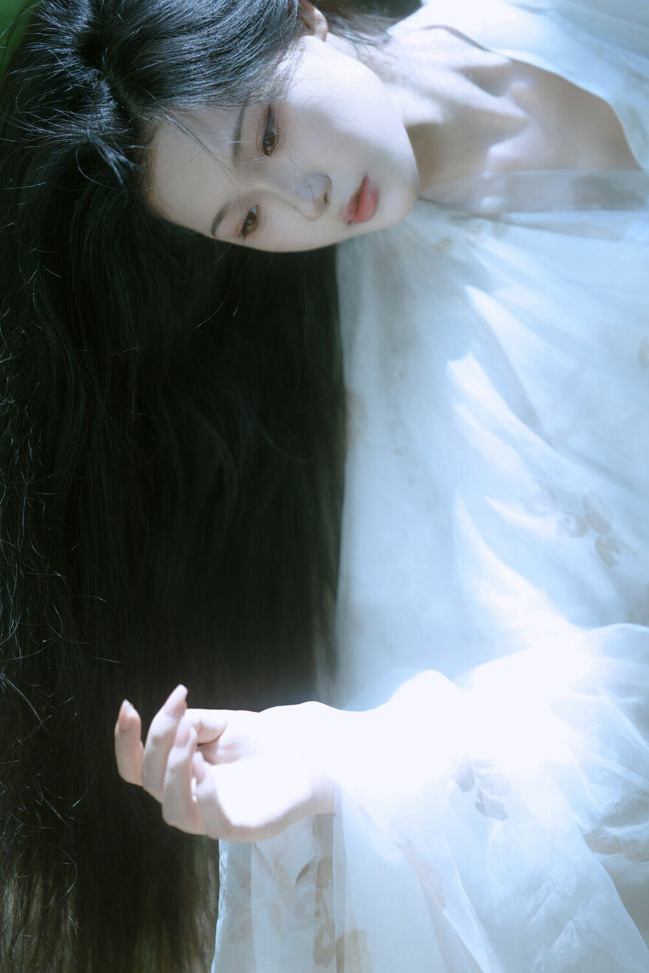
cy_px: 450
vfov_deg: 20.0
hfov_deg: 13.4
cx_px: 352
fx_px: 2759
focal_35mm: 102
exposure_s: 1/3200
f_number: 1.8
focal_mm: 85
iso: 250
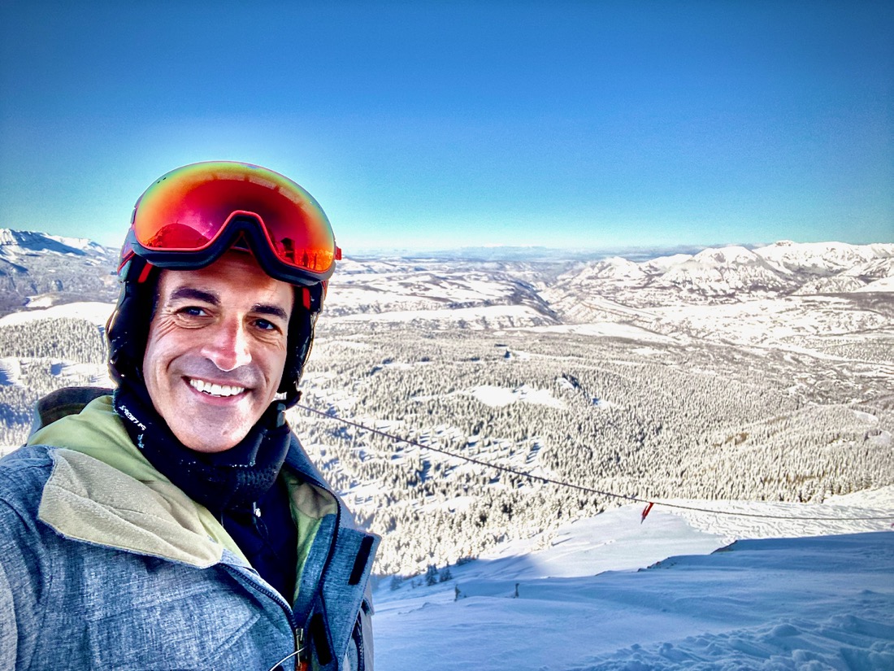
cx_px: 447
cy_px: 336
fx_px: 594
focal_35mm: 23
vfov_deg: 58.9
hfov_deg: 73.9
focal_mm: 2.71
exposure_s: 1/702
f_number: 2.2
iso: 25
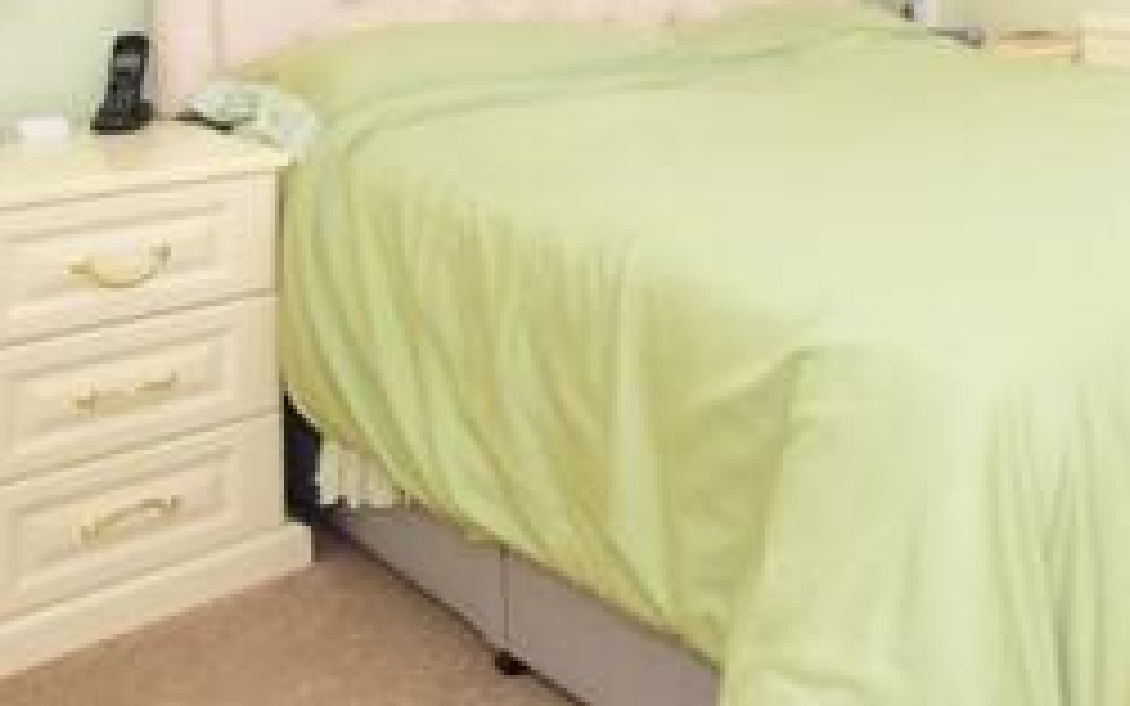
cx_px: 1180
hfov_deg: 41.4
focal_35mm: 40
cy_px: -74
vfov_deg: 28.9
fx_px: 1232
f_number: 6.3
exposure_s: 1/60
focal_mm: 10
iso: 400
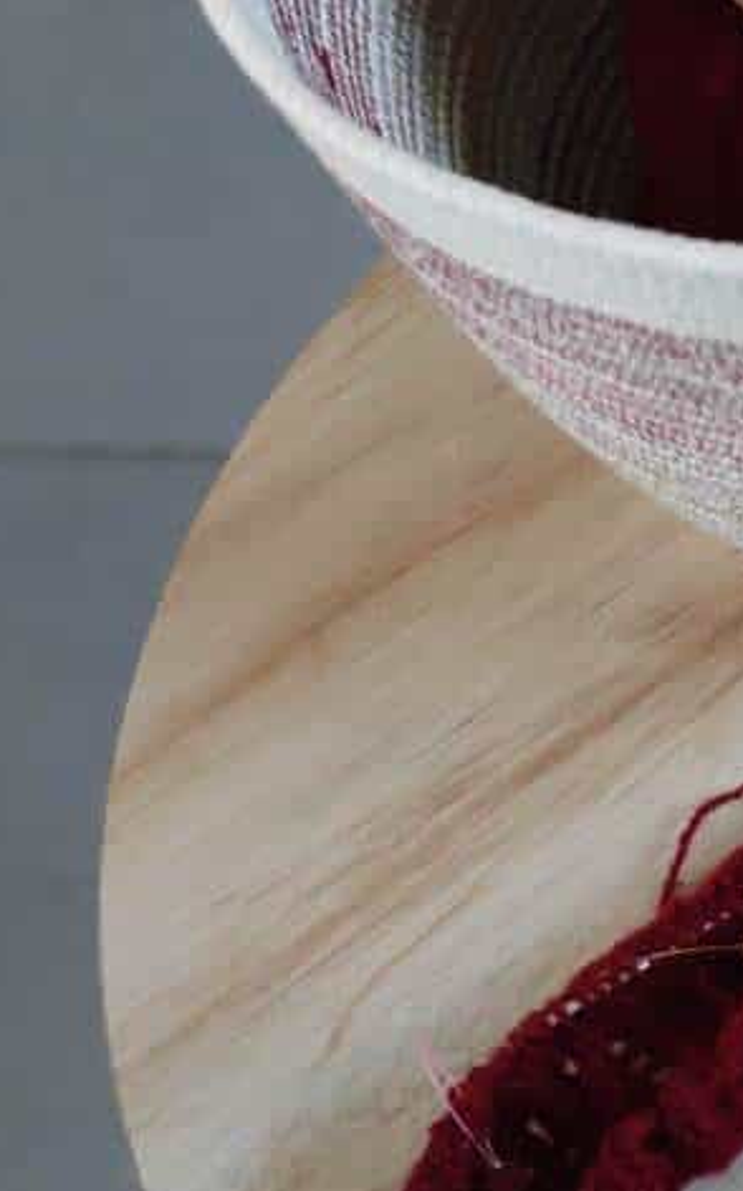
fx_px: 3016
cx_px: 1261
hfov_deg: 12.9
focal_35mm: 93
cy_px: 789
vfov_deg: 22.2
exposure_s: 1/33
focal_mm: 8.16
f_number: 2
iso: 2547
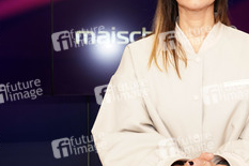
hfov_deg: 33.5
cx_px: 200
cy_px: 65
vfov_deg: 23.3
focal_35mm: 58
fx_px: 401
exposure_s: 1/125
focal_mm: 30
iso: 2000
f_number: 5
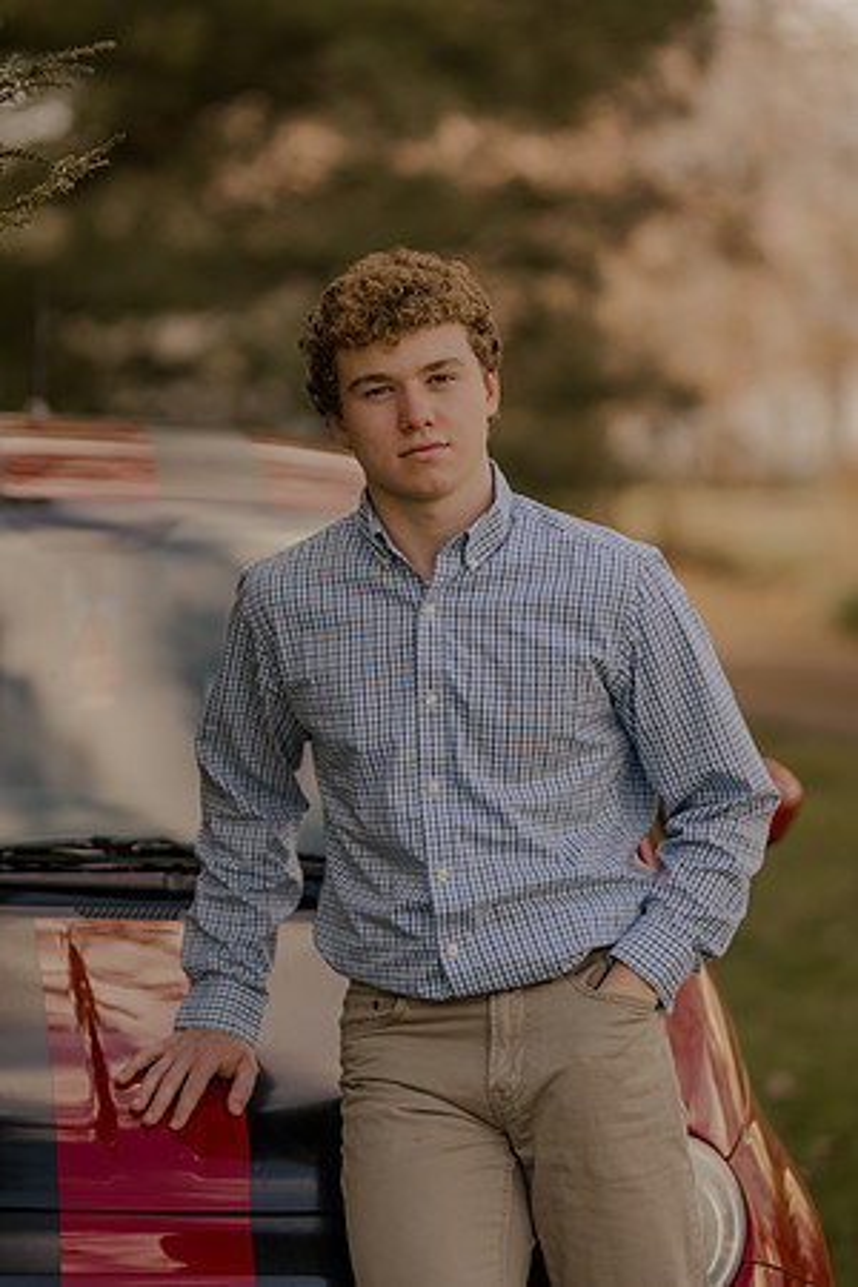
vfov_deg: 16.1
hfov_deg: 10.8
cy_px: 644
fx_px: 4540
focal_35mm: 127
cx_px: 429
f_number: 1.4
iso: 100
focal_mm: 85
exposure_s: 1/800
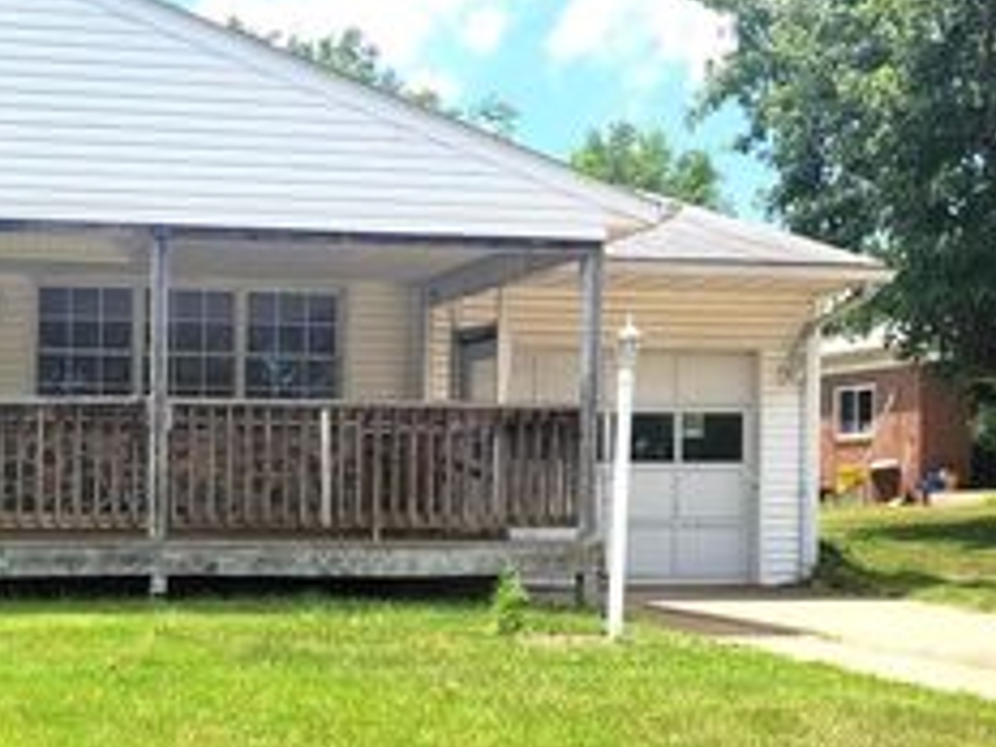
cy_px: 543
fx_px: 1611
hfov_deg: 32.3
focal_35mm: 56
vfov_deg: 25.8
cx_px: 60
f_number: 1.8
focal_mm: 5.4
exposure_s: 1/1809
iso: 40
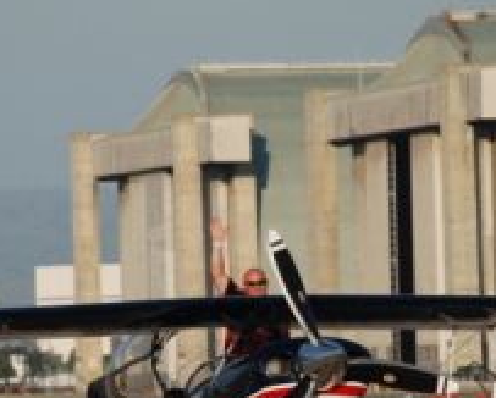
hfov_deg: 4.5
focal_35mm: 433
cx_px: 274
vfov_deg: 3.6
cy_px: 286
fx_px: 6368
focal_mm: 125
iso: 125
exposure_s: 1/500
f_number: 5.6
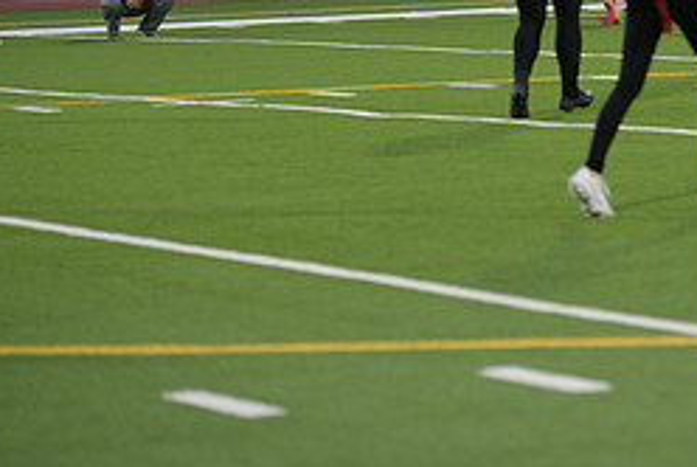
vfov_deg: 4.8
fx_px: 5524
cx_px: 649
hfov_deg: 7.2
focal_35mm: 285
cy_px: -63
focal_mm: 122
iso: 450
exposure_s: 1/200
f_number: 2.8
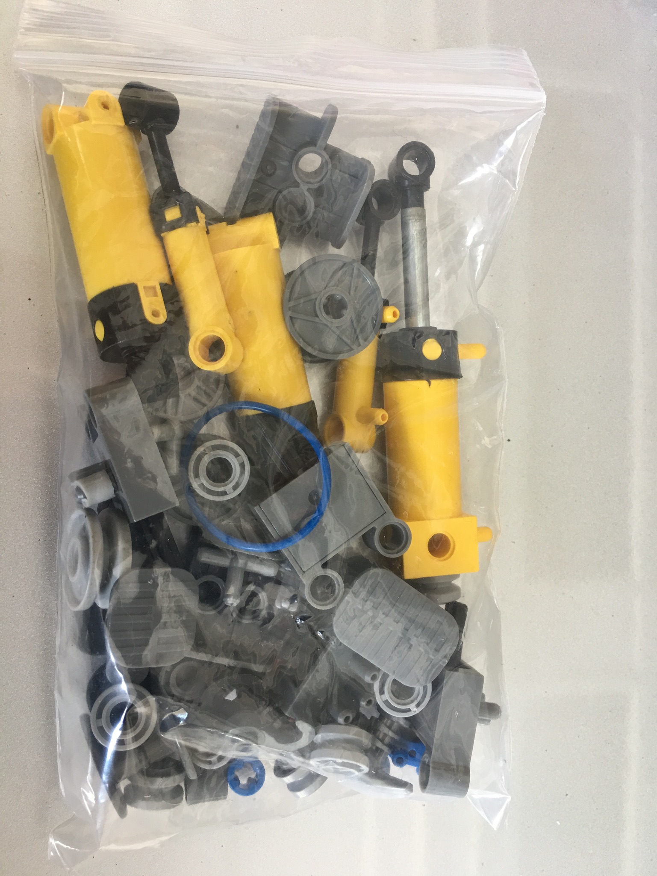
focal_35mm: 29
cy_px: 438
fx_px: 734
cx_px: 328
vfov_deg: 61.7
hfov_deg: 48.2
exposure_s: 1/15
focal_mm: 4.15
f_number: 2.2
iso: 25
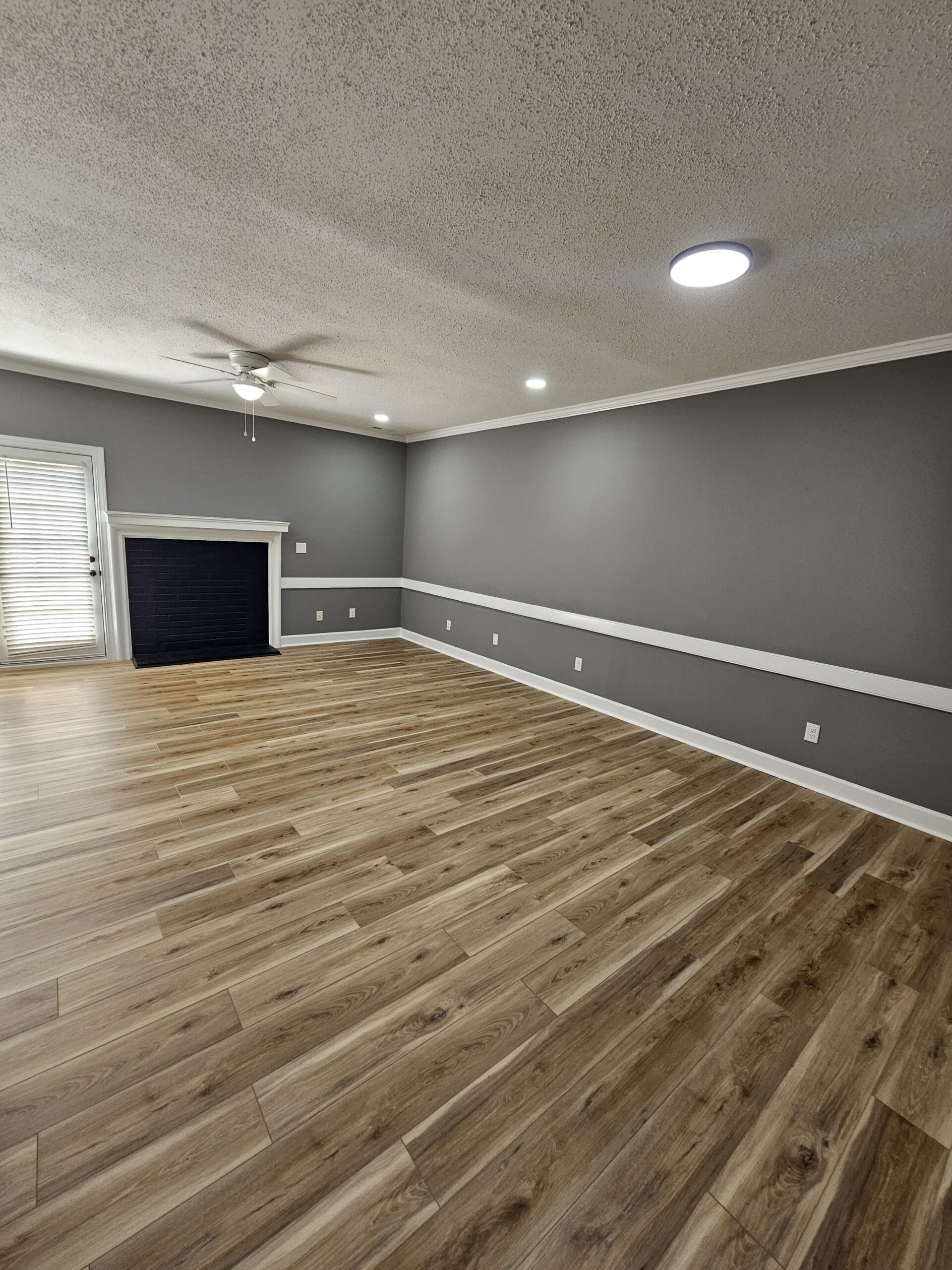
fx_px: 477
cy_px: 635
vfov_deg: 106.2
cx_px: 476
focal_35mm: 13
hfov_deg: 89.9
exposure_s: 1/60
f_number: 2.2
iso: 160
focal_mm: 2.2
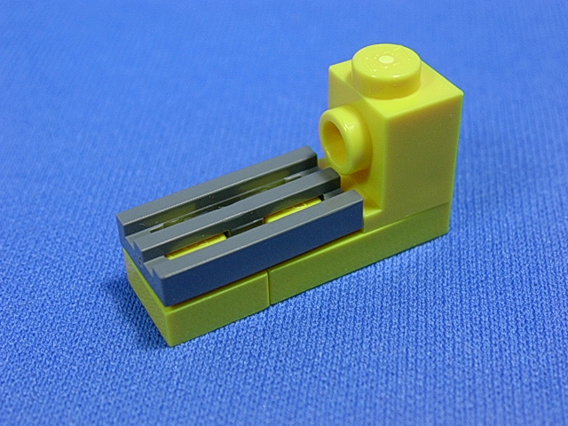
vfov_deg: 23.3
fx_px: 1034
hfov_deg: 30.7
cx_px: 284
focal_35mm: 63
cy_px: 213
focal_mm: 9.6
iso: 70
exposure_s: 1/23.9
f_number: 3.5
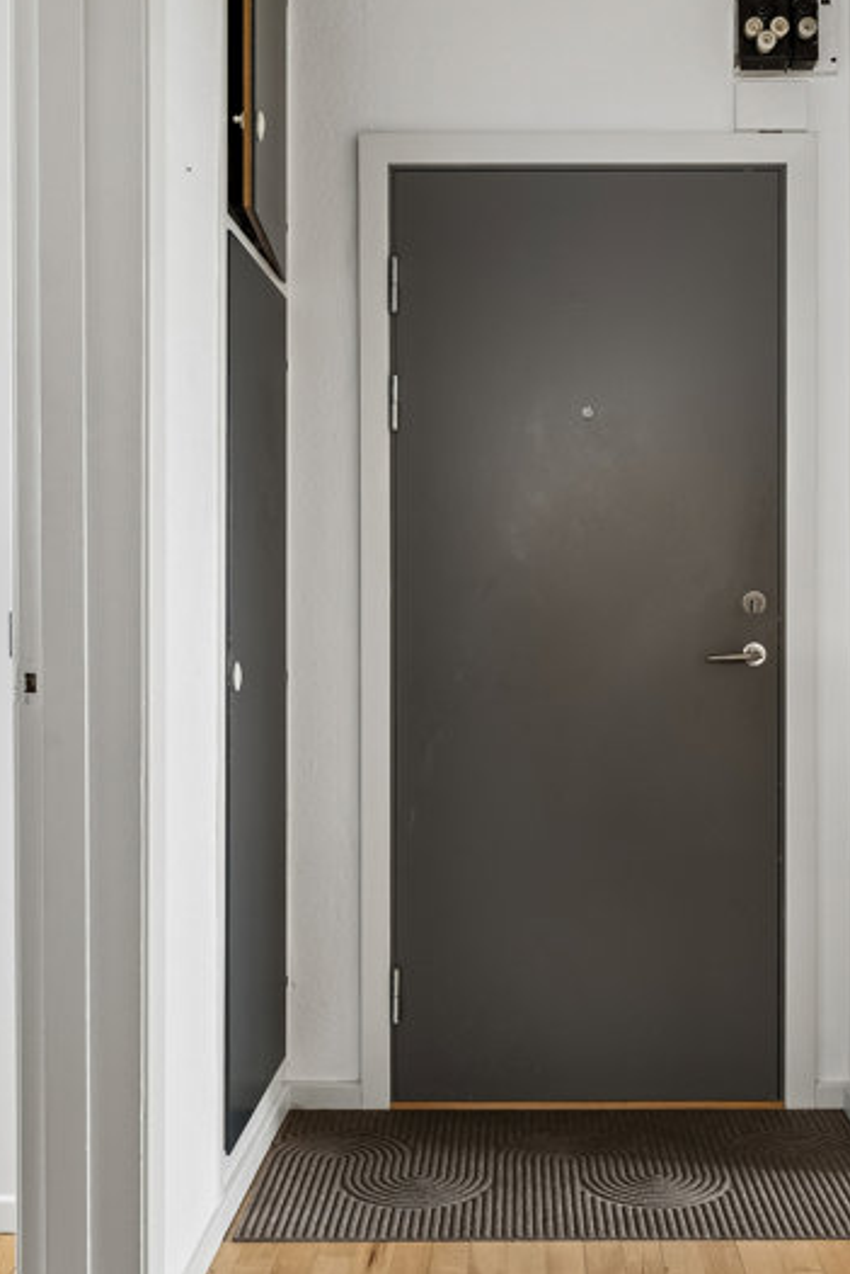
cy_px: 633
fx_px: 1345
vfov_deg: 50.7
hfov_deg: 34.9
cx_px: 530
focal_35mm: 38
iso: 200
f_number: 8
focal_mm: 17
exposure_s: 1/1.67
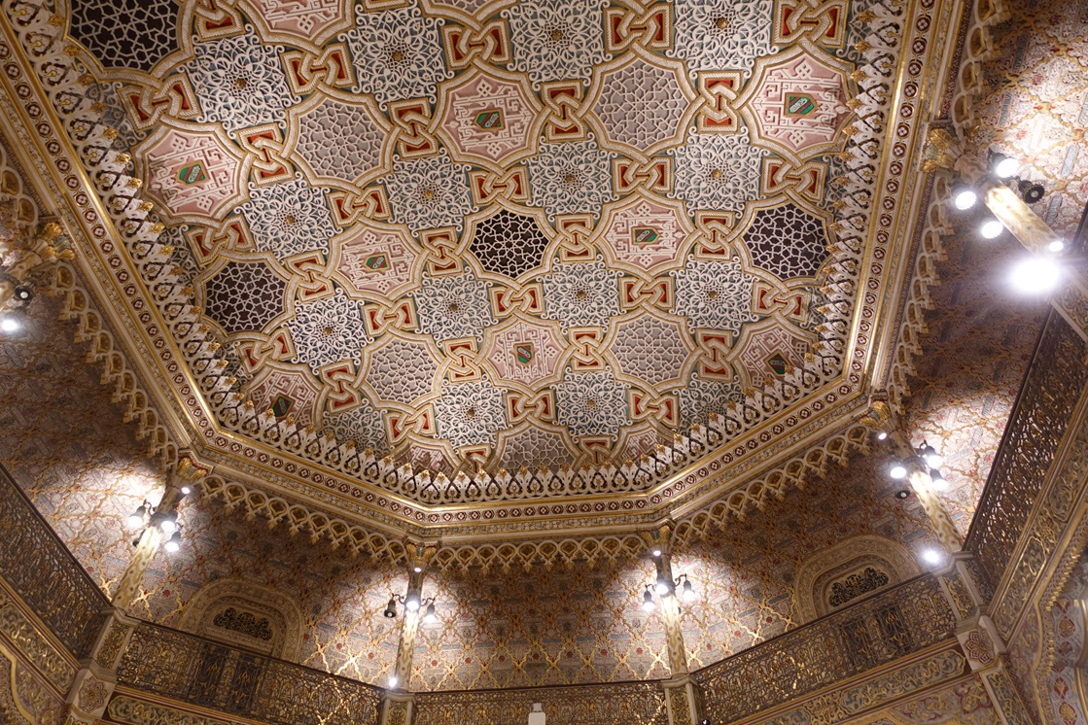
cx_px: 525
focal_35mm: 25
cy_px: 372
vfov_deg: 51.3
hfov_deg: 71.5
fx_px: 755
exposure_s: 1/30
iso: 200
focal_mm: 8.93
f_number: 2
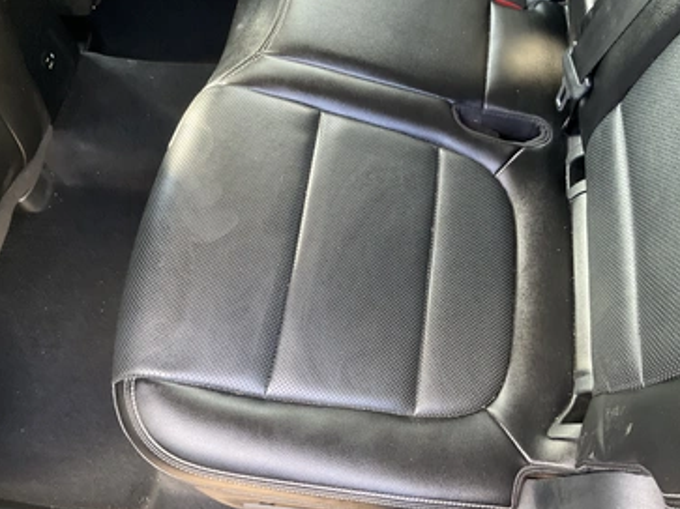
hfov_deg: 56.8
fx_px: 628
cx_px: 356
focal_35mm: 32
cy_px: 260
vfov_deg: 44.1
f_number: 1.8
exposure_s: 1/60
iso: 250
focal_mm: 3
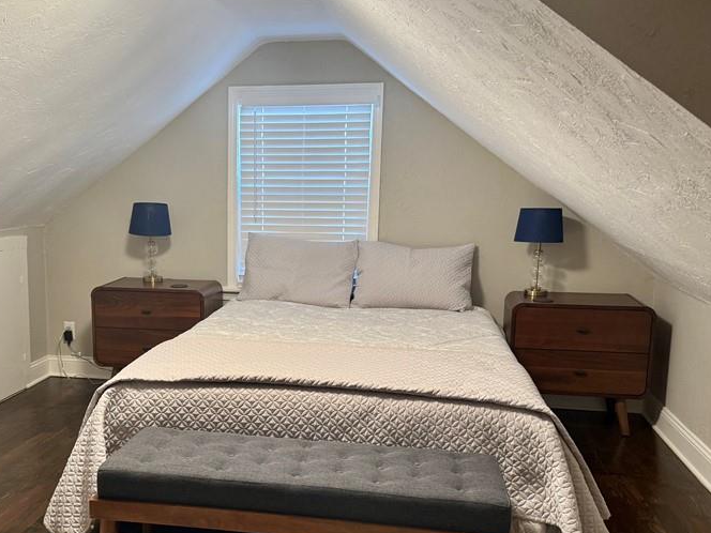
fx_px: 760
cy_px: 301
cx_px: 259
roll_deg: +0.0
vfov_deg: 38.6
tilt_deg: -8.7
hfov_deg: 49.6
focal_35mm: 37
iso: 160
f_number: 1.78
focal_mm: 6.76
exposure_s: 1/60
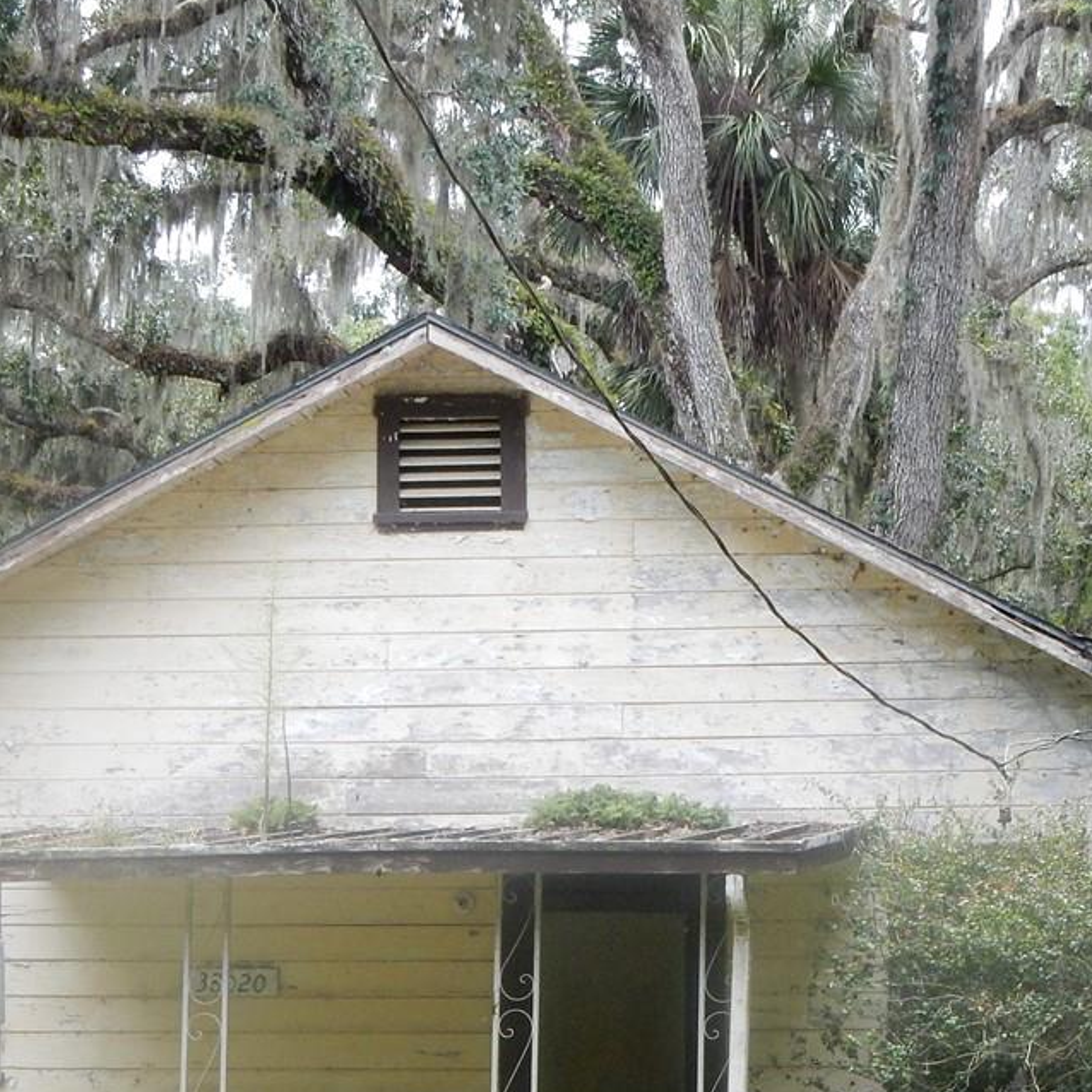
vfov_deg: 13.0
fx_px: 4747
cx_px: 846
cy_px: 1015
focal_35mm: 133
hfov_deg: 13.1
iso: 220
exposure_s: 1/250
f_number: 4.5
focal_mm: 10.7
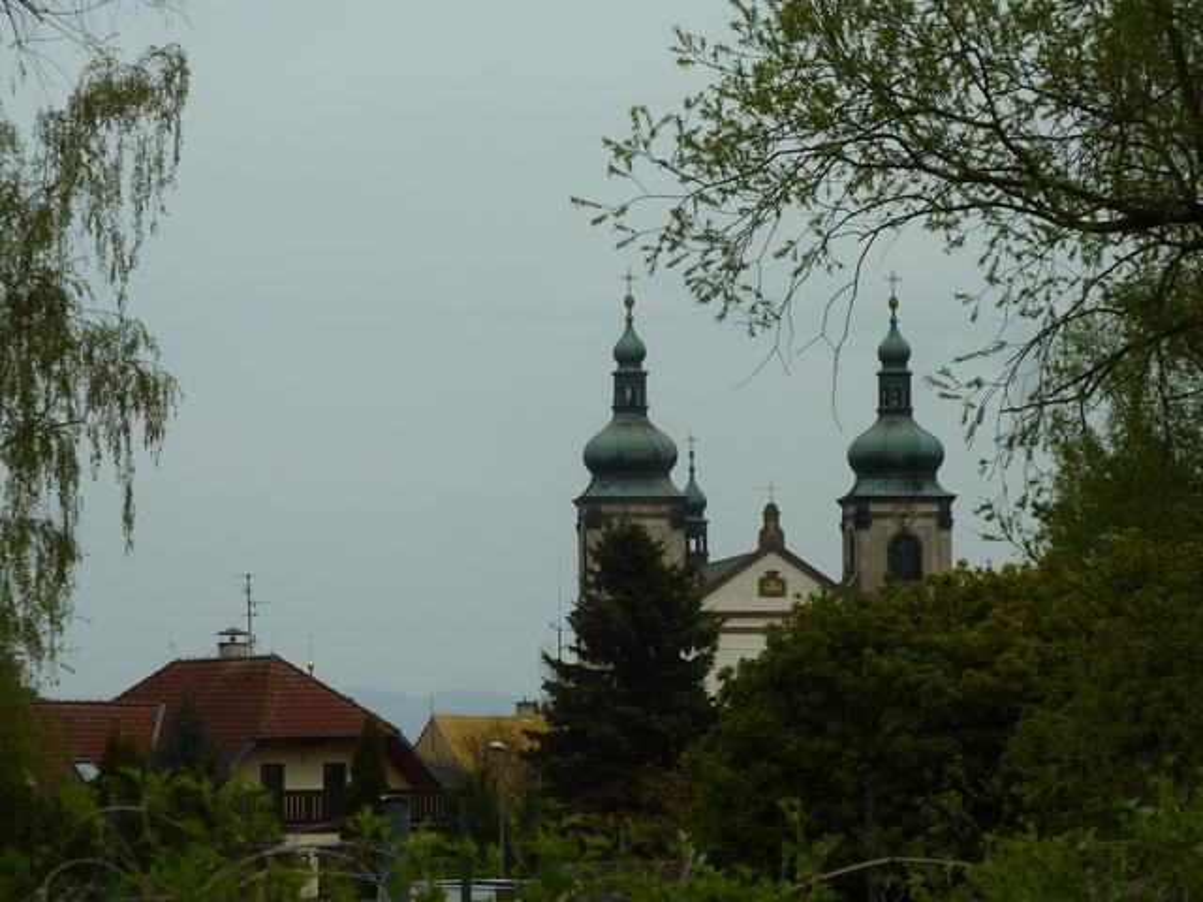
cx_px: 602
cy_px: 451
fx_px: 5109
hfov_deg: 13.4
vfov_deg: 10.1
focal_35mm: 147
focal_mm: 24.1
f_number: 5
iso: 80
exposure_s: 1/500
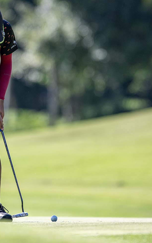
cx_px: 40
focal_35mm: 594
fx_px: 3935
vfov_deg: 3.5
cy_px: 70
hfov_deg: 2.2
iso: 800
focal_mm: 400
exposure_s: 1/2500
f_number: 4.5
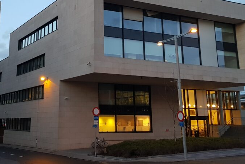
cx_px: 87
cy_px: 30
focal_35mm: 41
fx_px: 279
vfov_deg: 31.7
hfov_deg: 46.8
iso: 200
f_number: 1.7
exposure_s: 1/50
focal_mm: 4.2
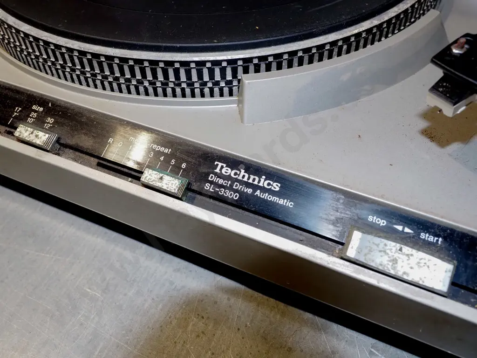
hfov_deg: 60.0
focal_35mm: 30
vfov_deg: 46.8
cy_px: 179
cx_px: 238
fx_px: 413
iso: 2000
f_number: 5.6
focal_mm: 15
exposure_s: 1/160
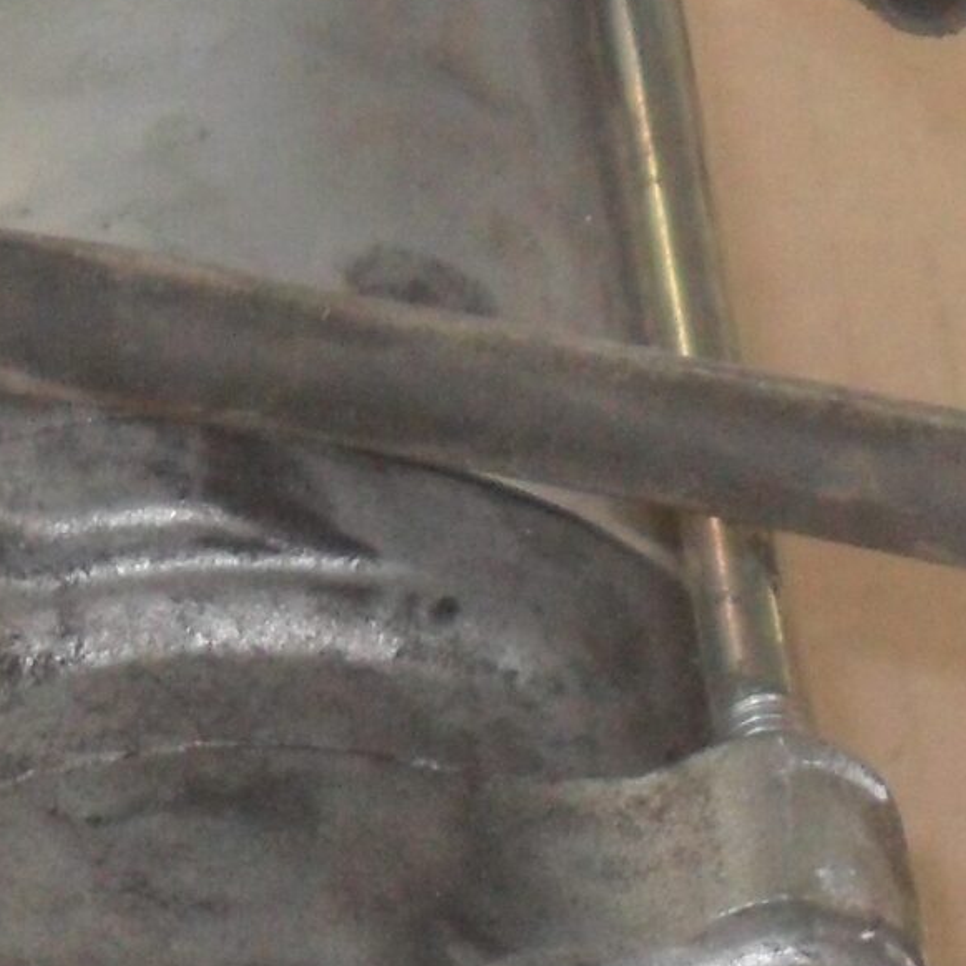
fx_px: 4294
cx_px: 144
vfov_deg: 12.7
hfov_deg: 12.8
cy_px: 984
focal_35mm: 136
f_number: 3
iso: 200
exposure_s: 1/45
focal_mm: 6.3
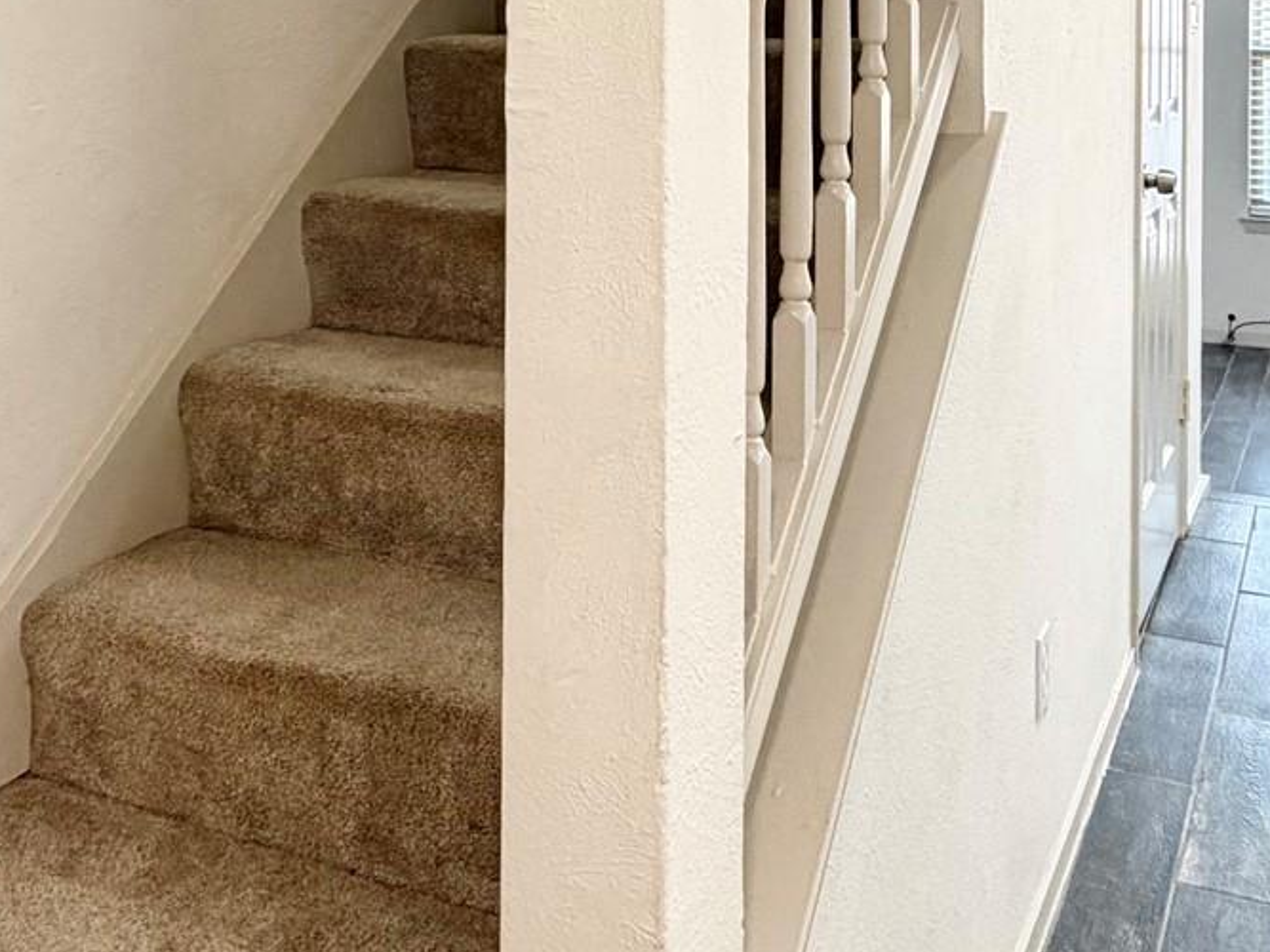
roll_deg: -0.1
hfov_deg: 43.9
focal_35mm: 43
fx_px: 1577
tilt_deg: +1.4
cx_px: 649
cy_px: -53
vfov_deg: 30.6
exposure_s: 1/60
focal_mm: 2.22
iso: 200
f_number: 2.2
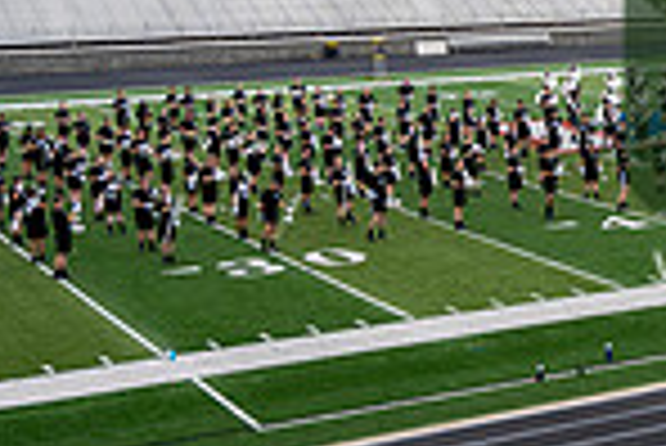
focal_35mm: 94
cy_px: 106
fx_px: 1741
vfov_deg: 14.5
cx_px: 963
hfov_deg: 19.3
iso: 320
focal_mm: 24
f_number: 4
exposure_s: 1/800
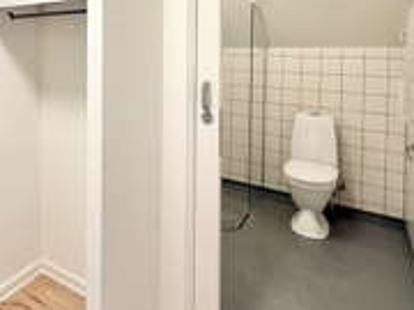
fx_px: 347
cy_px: 55
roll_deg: +0.7
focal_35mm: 29
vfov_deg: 45.4
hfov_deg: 58.0
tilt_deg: -1.2
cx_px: 95
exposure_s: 1/100
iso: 200
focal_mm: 2.22
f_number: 2.2
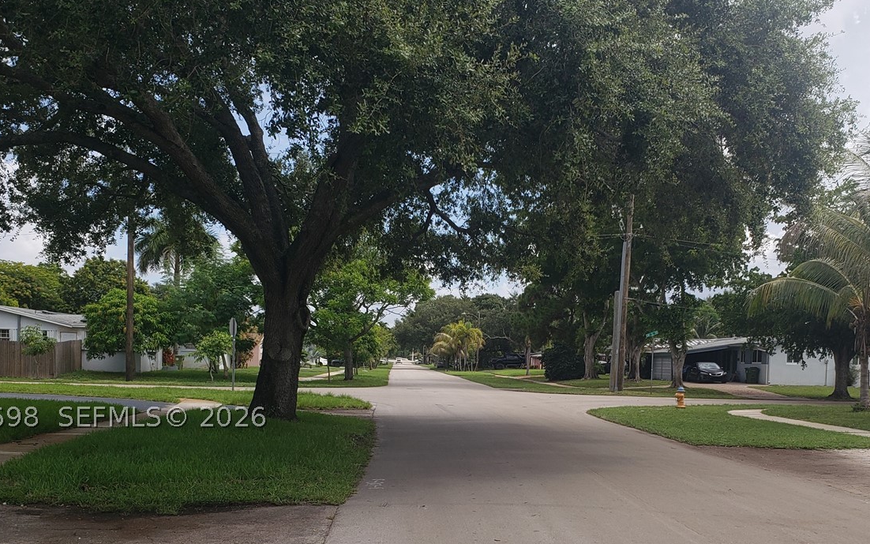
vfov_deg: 31.4
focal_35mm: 40
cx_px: 508
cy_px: 417
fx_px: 949
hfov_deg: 49.1
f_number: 2.4
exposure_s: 1/1154
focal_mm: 4.3
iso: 50
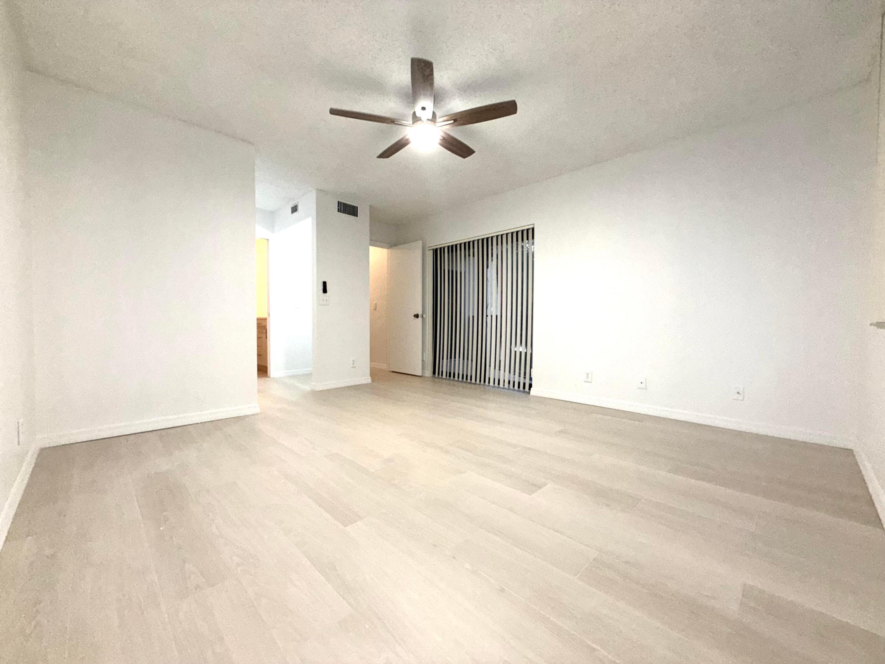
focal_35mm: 14
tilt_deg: -2.2
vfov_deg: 85.7
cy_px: 332
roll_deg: -0.3
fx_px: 358
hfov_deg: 102.1
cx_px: 442
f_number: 2.2
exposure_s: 1/60
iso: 200
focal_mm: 2.22
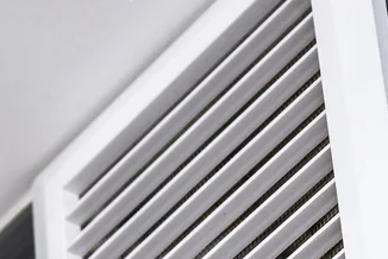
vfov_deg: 4.2
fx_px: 3527
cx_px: 8
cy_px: 333
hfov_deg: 6.3
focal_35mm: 327
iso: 400
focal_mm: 85
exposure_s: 1/125
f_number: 6.3
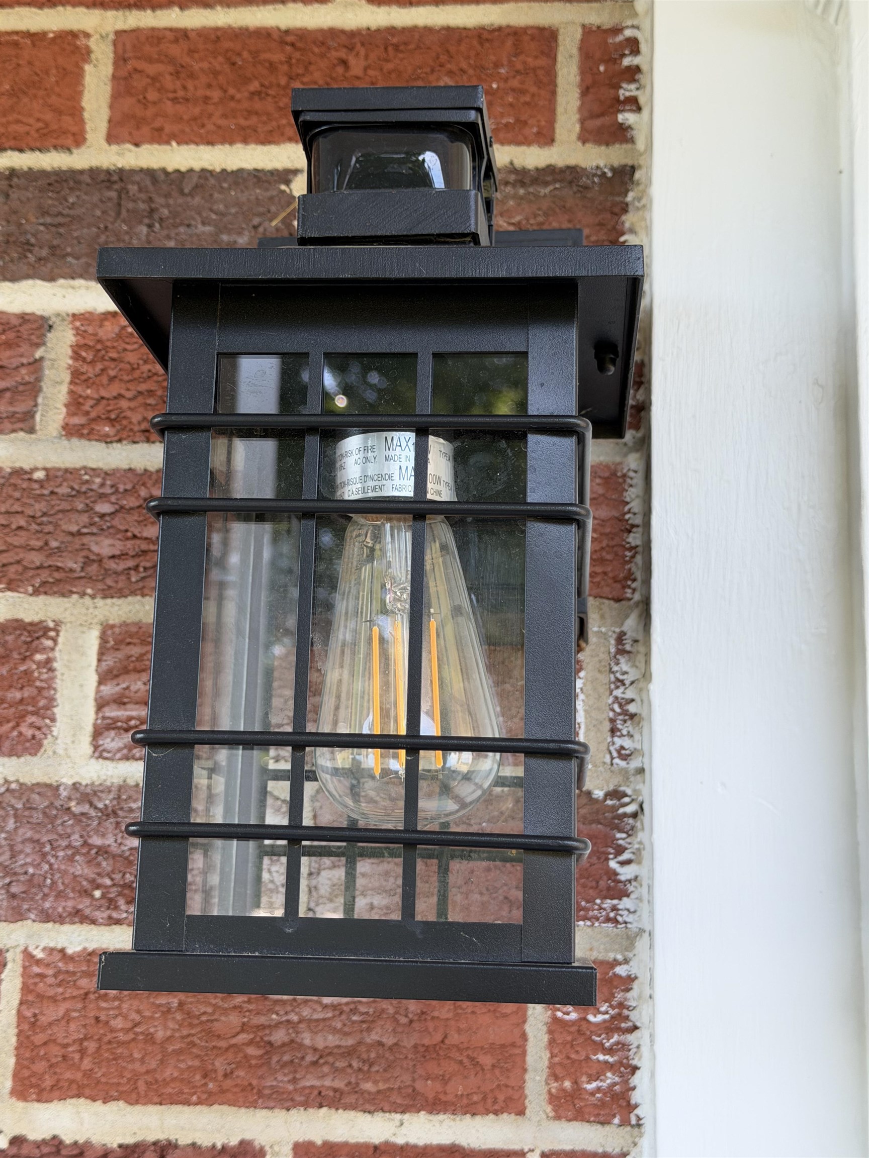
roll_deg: -2.5
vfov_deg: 39.7
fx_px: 1607
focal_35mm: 48
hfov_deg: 30.3
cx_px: 434
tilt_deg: +11.6
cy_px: 579
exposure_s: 1/222
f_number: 1.78
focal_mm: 6.76
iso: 50
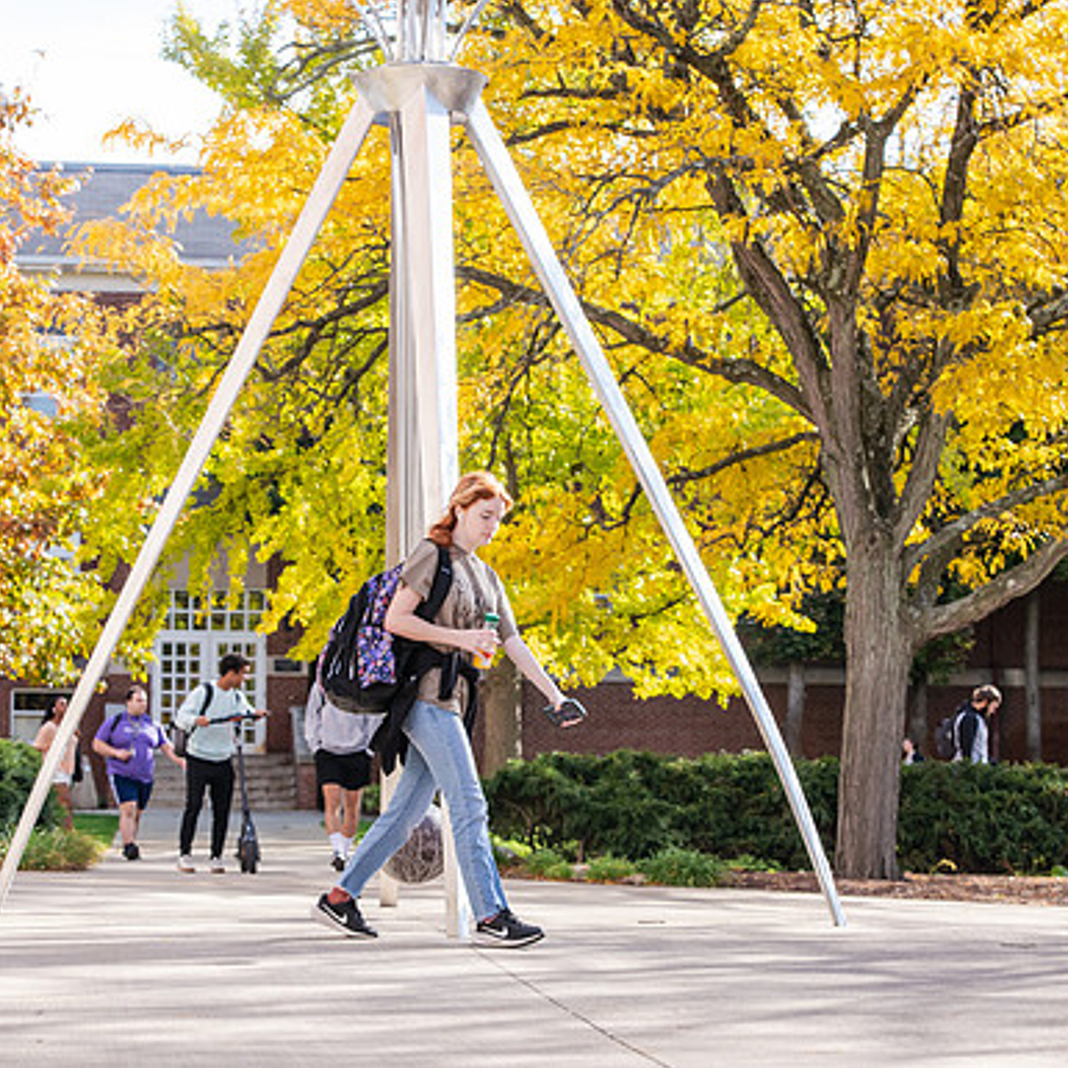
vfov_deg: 17.4
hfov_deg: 17.4
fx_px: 3491
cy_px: 534
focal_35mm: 100
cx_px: 466
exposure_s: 1/250
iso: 400
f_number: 8
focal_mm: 78
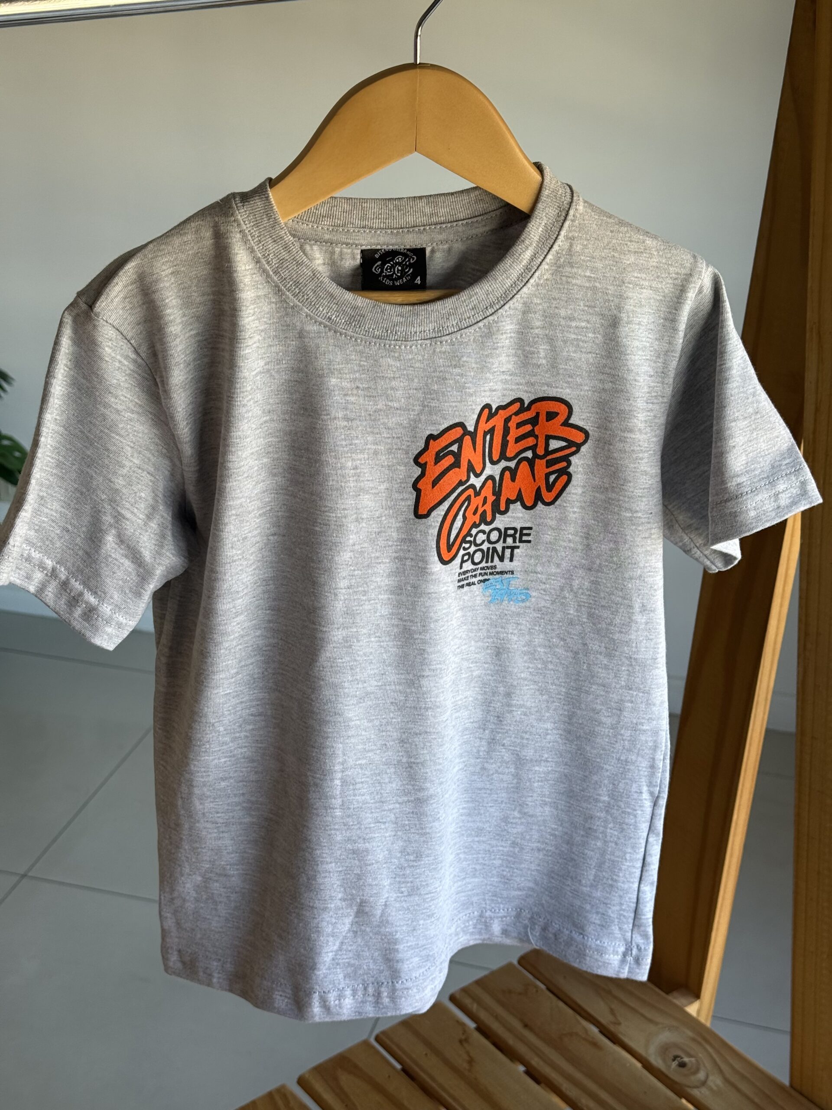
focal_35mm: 48
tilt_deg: -25.9
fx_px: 1538
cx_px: 416
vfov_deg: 39.7
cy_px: 555
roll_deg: -0.7
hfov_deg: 30.3
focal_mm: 6.76
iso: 50
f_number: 1.78
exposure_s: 1/192
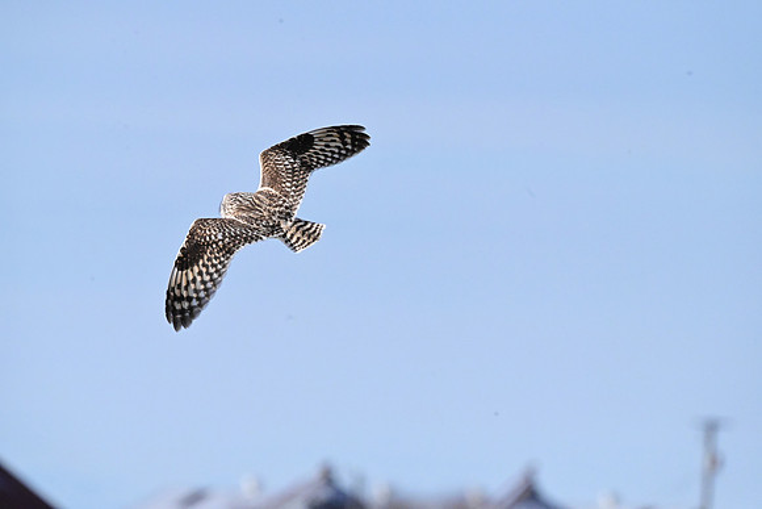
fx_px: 12702
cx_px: 381
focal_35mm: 600
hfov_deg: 3.4
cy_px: 254
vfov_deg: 2.3
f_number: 13
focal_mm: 600
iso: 6400
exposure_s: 1/8000
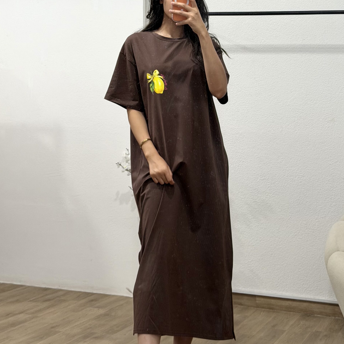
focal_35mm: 57
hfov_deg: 30.0
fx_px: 641
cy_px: 127
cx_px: 172
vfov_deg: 29.9
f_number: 1.78
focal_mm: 6.76
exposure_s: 1/50
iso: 50
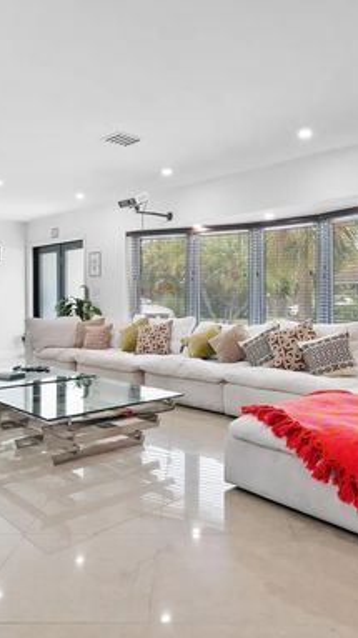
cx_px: 180
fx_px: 473
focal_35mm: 28
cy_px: 288
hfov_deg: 41.4
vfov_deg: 67.8
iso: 250
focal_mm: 16
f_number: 14
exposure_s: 1/1.67
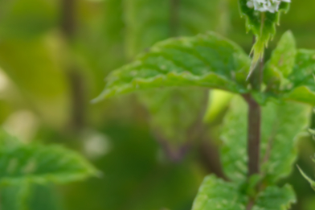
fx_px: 2209
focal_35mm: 253
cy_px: -82
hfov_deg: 8.2
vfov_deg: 5.4
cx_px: 157
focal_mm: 55
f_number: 8
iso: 200
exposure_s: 1/100
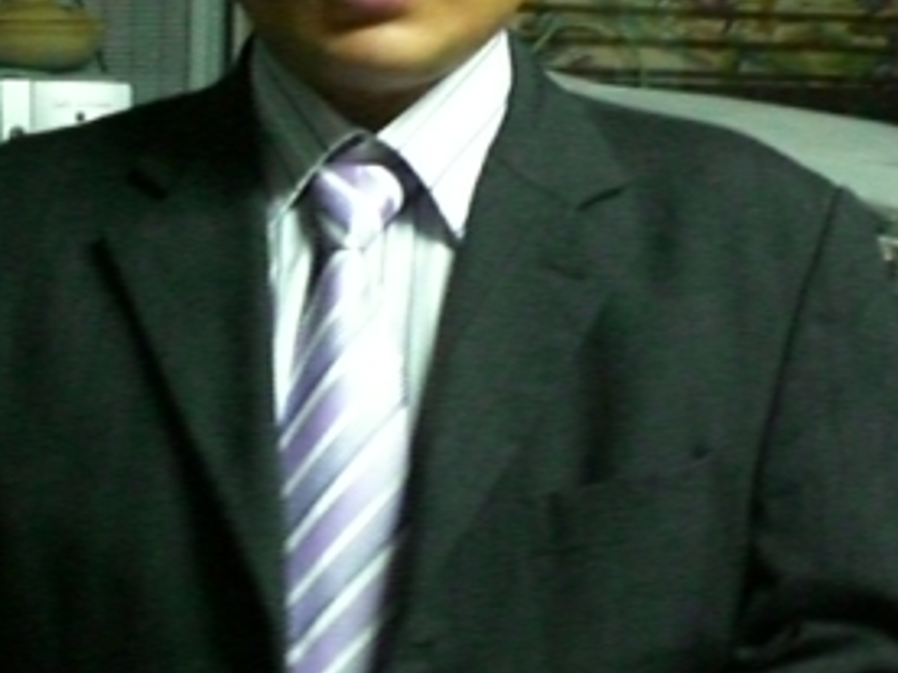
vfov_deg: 16.8
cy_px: 283
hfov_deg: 22.0
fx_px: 2283
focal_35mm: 88
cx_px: 218
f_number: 3.1
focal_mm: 6.3
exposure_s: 1/20
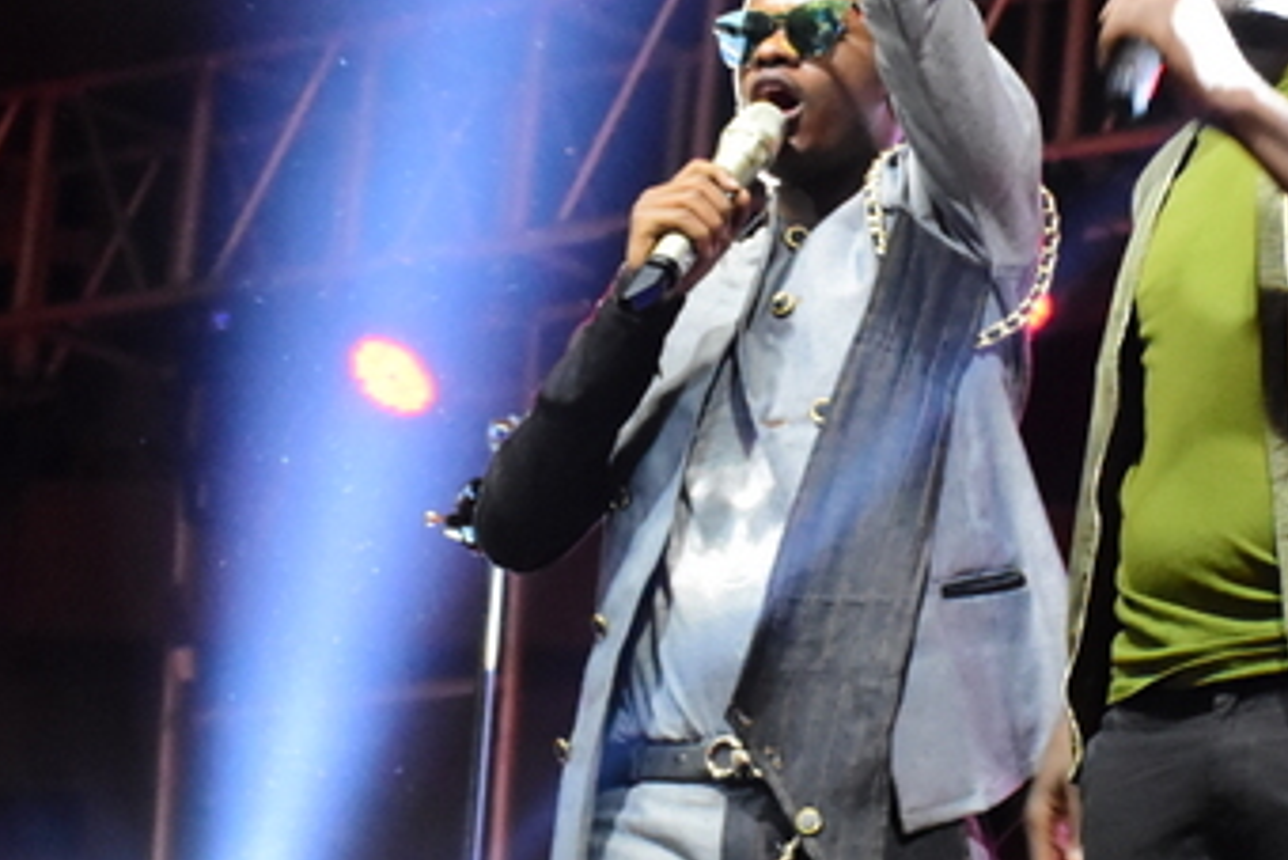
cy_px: 441
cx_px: 1144
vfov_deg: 6.5
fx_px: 7588
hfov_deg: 9.7
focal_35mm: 212
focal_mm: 48
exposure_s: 1/100
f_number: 4.5
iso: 4000
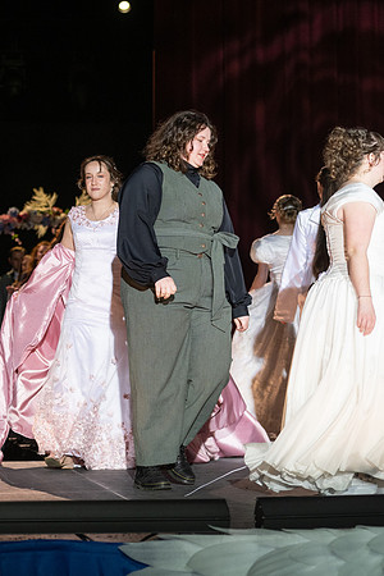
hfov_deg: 11.2
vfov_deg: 16.8
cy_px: 252
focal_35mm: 122
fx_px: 1953
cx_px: 260
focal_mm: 70
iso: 500
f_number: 2.8
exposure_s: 1/1000
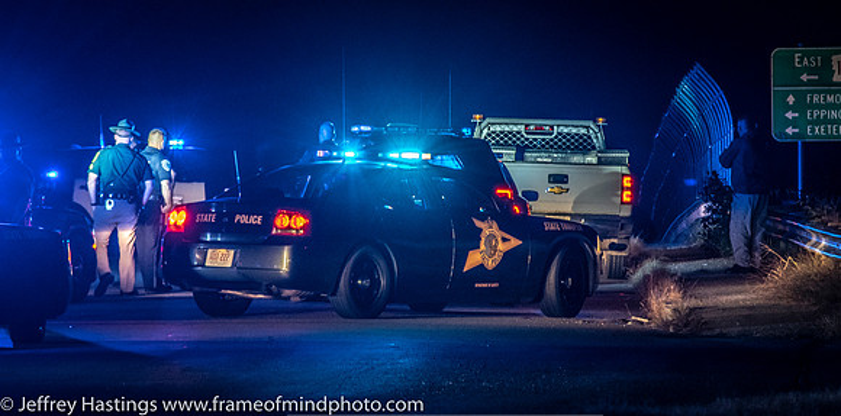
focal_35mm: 332
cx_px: 392
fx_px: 7198
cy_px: 177
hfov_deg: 6.7
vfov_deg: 3.3
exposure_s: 1/40
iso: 2000
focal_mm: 190
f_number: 5.6
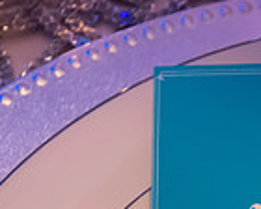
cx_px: 453
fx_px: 2704
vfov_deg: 4.4
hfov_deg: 5.4
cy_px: 356
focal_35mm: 350
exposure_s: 1/60
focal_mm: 48
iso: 2200
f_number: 3.5
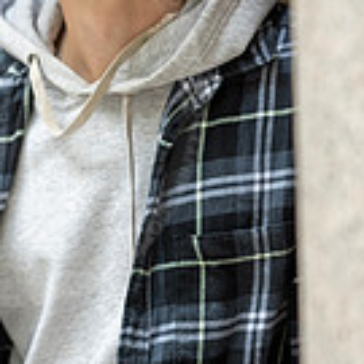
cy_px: 191
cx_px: 19
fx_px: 2855
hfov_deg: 7.3
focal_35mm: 240
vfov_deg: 7.3
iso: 160
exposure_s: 1/200
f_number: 1.8
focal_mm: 85
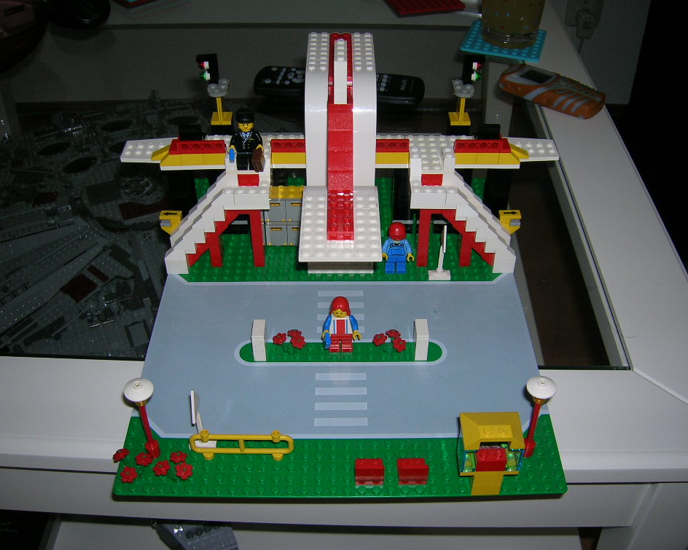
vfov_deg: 41.1
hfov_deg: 50.3
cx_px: 358
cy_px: 271
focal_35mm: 36
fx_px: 733
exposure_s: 1/60.1
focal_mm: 5.7
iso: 50
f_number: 2.9
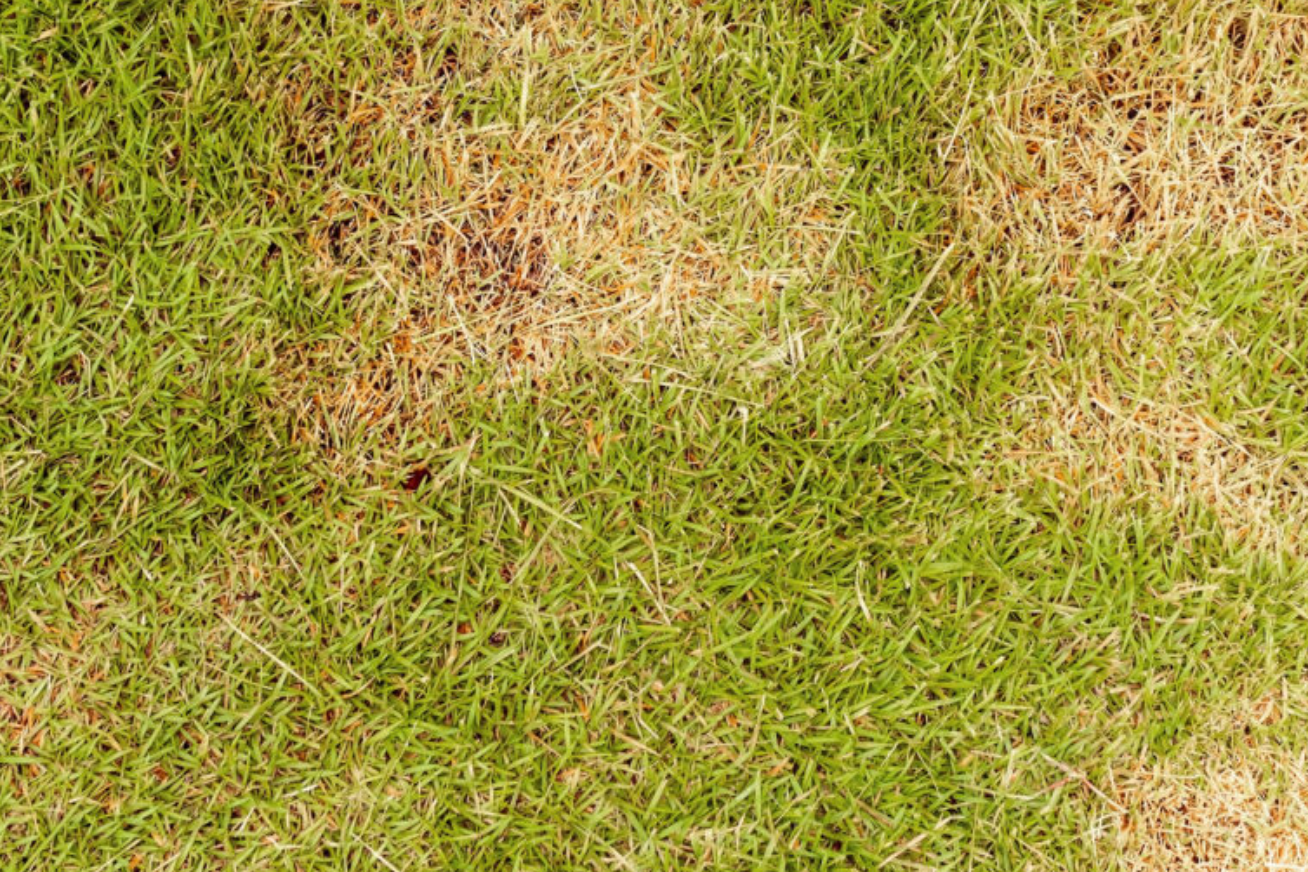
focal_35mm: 86
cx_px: 679
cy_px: 118
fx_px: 3124
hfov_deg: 23.6
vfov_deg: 15.7
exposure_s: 1/60
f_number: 8
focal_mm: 30
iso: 100
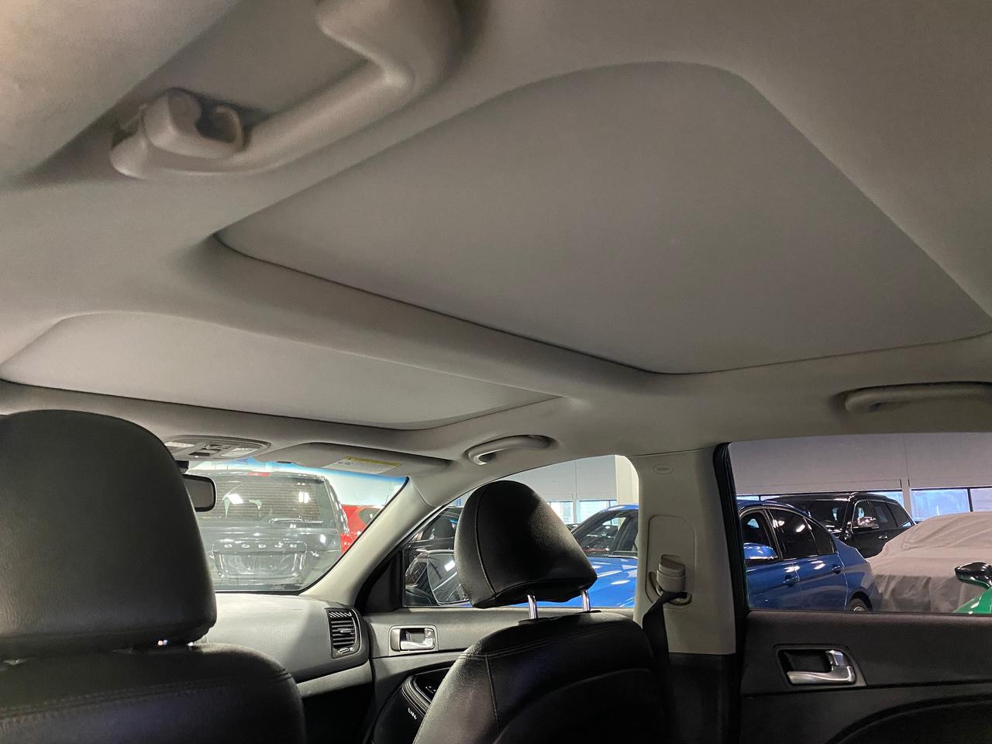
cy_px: 372
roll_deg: -0.4
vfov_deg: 53.1
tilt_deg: +13.1
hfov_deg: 67.3
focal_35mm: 26
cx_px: 496
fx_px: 745
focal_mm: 4.25
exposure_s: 1/30
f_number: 1.8
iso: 640
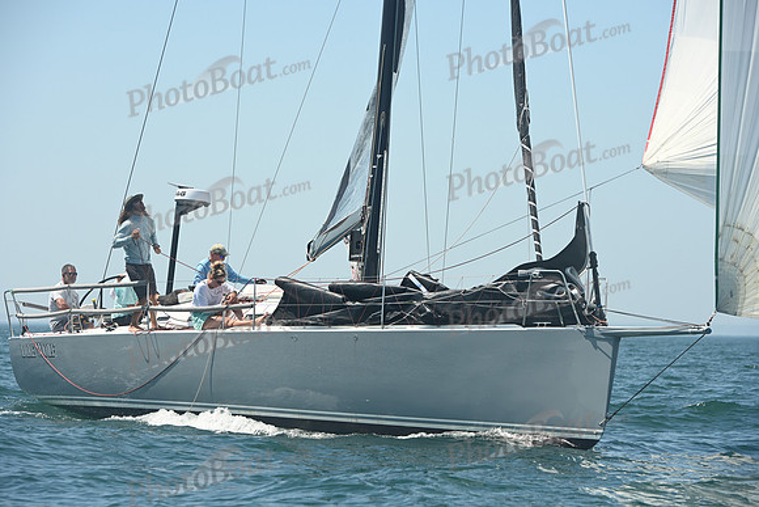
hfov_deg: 12.8
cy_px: 254
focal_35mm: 160
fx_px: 3374
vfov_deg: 8.6
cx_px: 380
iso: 320
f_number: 9
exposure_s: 1/1000
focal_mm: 160
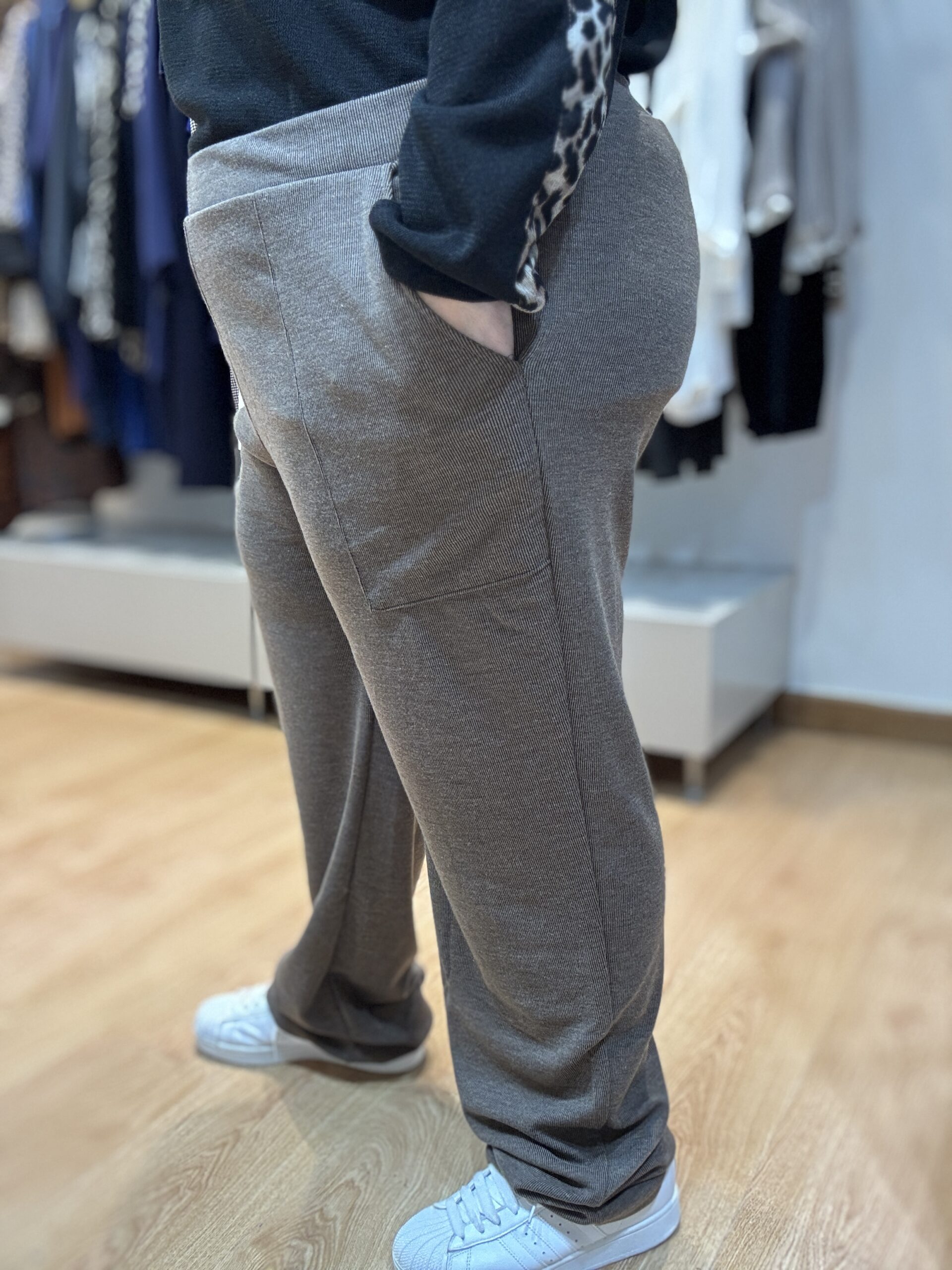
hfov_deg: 46.8
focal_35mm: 30
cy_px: 635
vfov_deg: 60.0
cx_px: 476
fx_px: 1100
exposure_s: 1/50
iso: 125
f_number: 1.9
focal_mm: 2.69
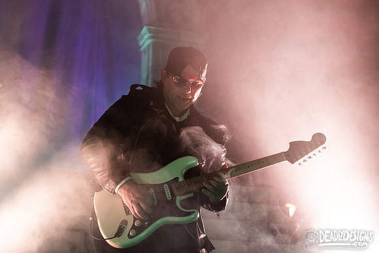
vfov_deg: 17.3
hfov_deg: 25.6
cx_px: 190
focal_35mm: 79
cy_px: 110
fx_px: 833
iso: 2000
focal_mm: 70
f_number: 3.2
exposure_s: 1/320
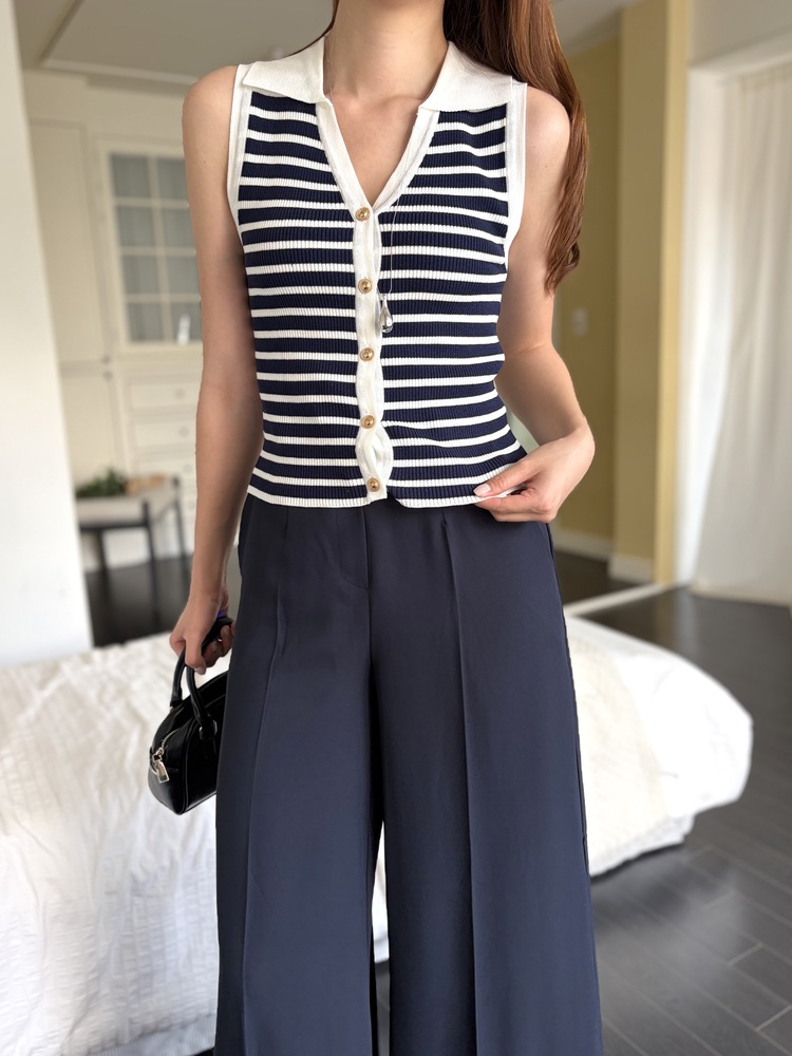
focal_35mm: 26
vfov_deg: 67.3
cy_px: 528
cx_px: 396
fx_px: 793
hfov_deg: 53.1
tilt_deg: -11.7
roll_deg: +2.2
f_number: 1.6
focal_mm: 5.96
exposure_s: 1/122
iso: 125
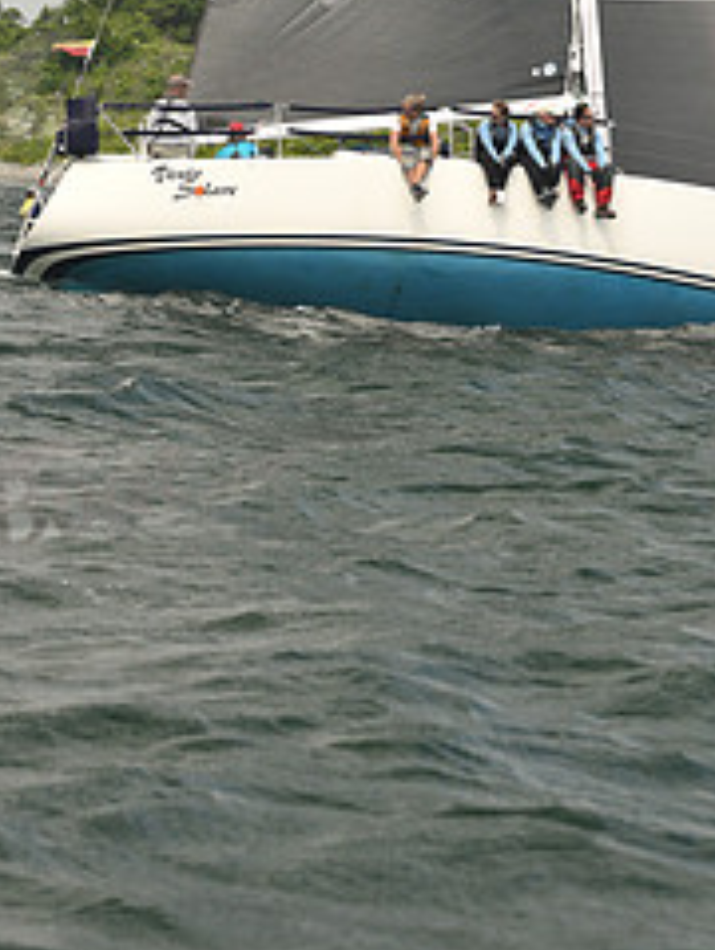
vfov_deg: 9.8
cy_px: -147
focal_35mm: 198
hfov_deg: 7.5
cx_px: 502
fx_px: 5438
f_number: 5
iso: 250
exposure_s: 1/640
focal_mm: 85
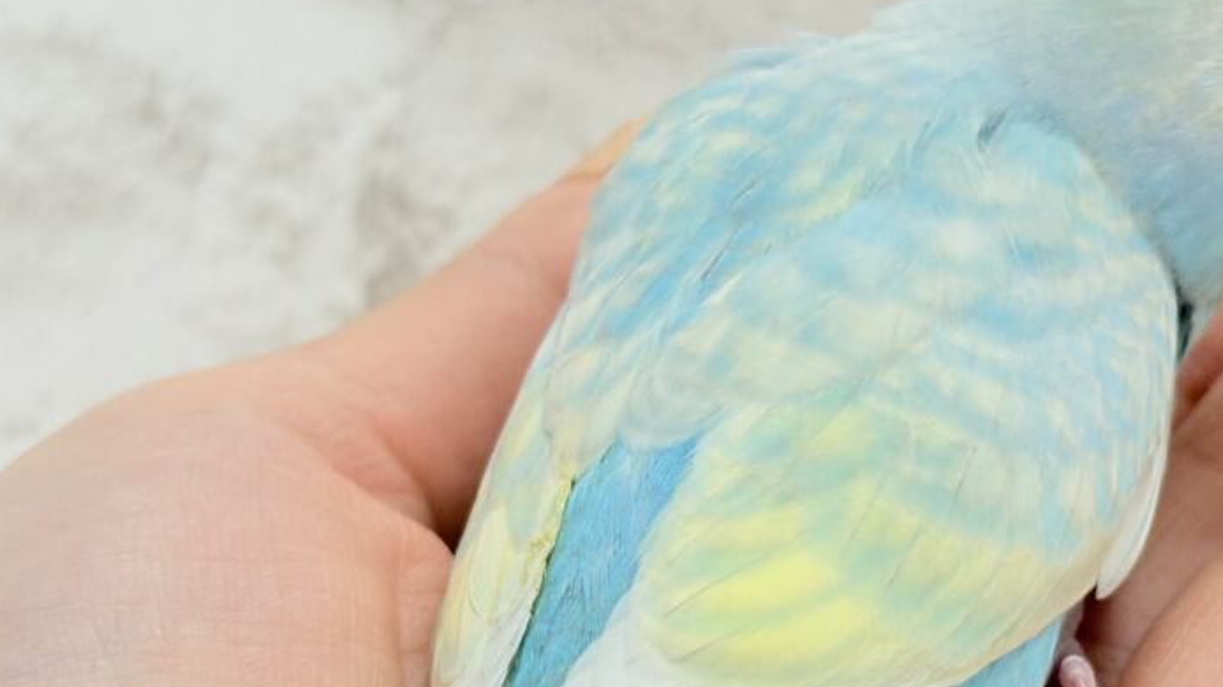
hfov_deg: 21.7
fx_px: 3177
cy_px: 432
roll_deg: -4.1
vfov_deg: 12.3
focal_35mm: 98
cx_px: 851
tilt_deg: -5.6
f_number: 1.6
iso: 64
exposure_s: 1/100
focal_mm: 5.96
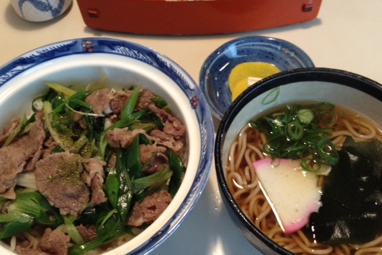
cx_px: 195
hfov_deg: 49.6
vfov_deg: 34.2
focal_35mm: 39
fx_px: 414
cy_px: 138
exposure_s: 1/20
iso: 200
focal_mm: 4.28
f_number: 2.4
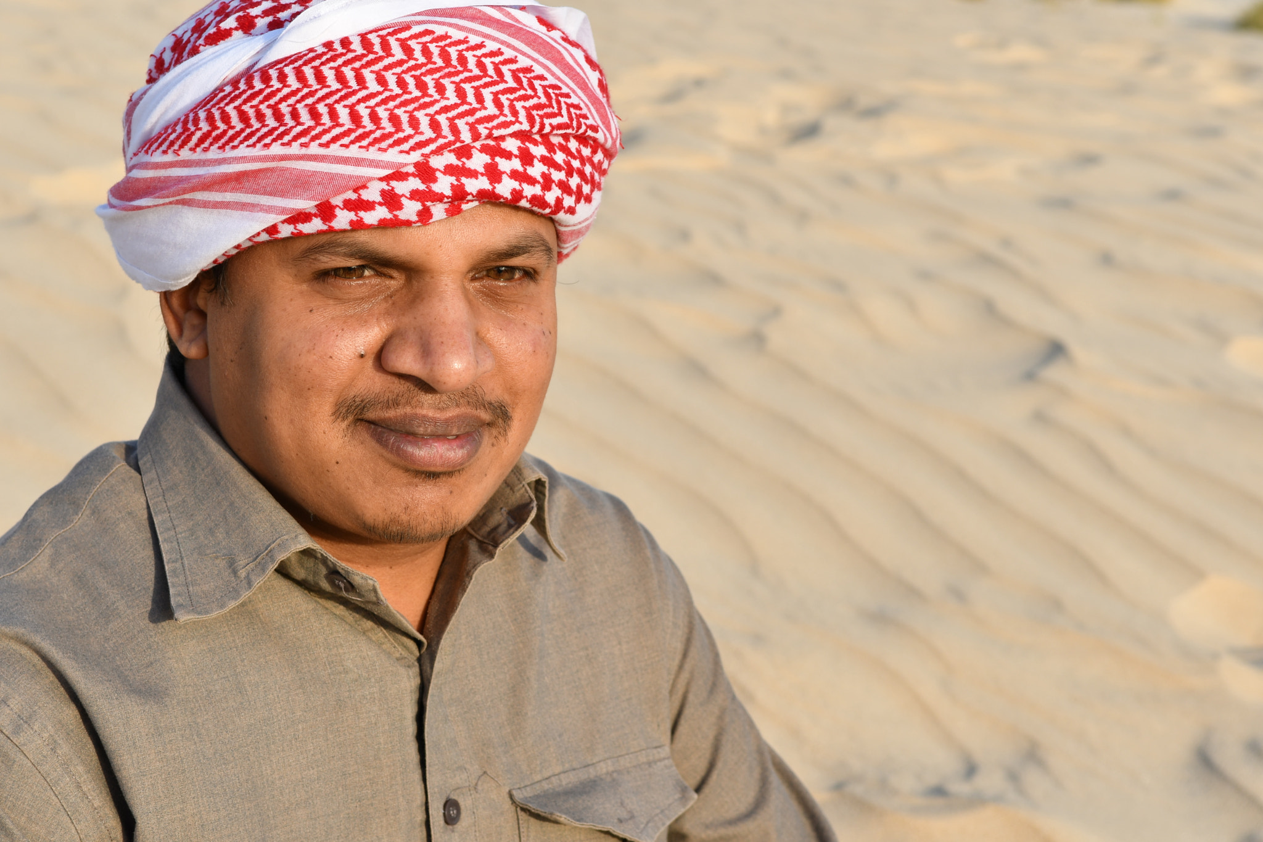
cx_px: 632
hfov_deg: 24.6
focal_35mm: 82
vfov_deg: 16.6
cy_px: 421
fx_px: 2894
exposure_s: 1/200
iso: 100
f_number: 8
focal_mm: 55
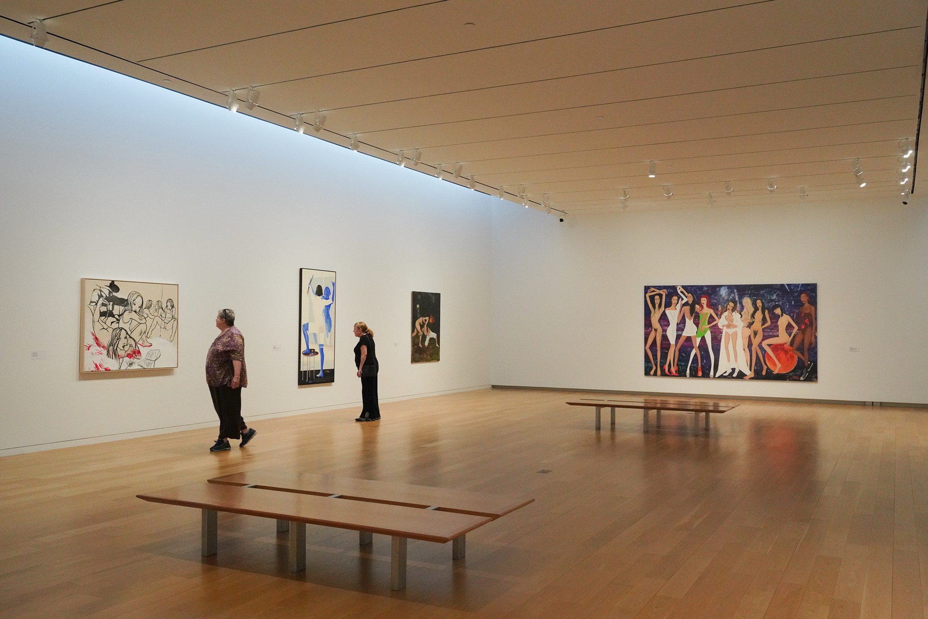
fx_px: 825
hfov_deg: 58.7
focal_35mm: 32
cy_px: 310
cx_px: 464
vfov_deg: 41.1
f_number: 8
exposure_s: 1/100
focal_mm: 32
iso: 6400
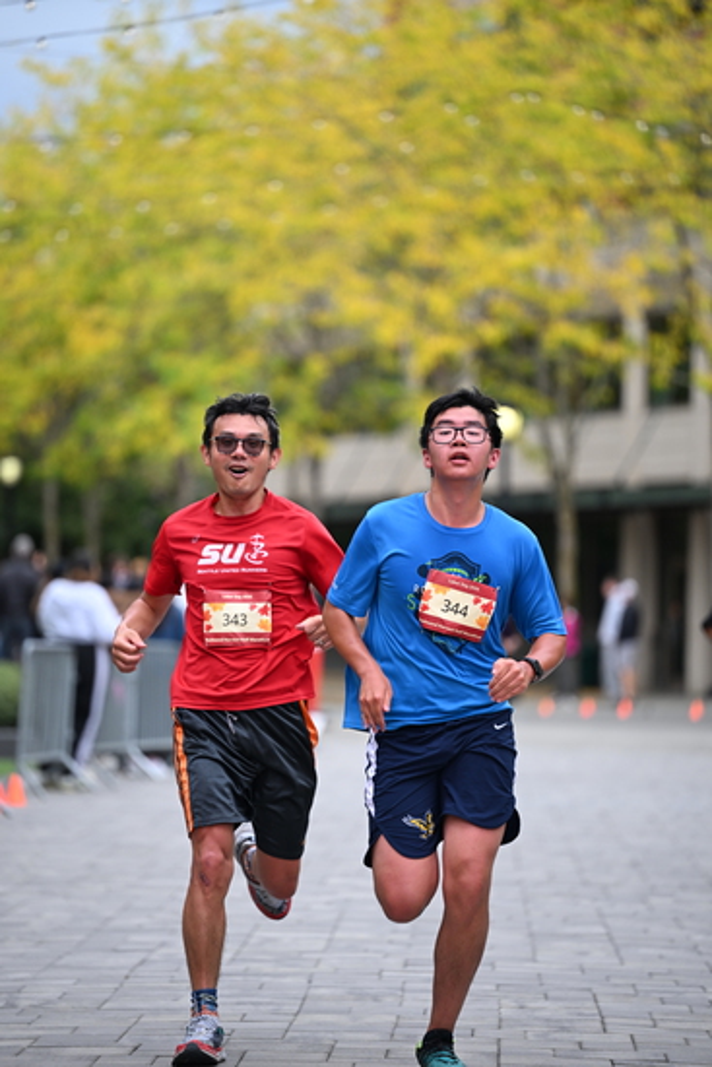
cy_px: 534
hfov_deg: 8.3
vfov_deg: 12.4
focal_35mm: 165
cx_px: 356
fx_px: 4892
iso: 640
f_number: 2.8
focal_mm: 165
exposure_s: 1/2000
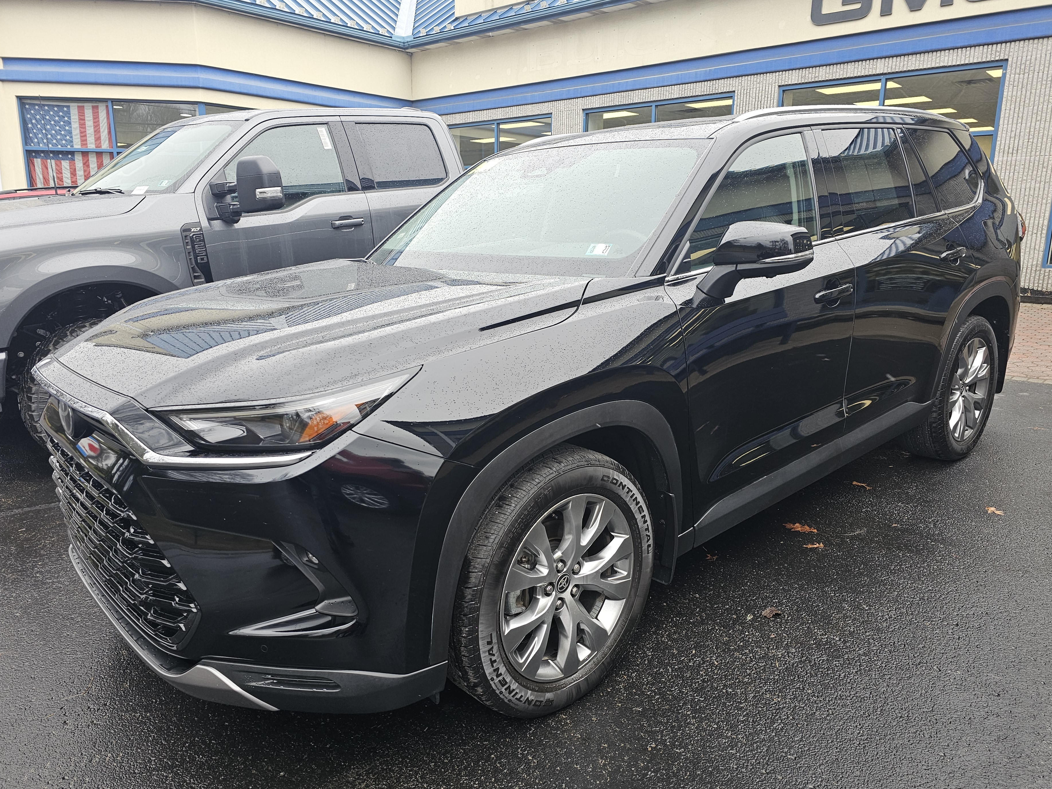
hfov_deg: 69.4
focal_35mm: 25
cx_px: 517
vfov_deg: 54.9
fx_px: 760
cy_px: 412
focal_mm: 6.3
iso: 64
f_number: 1.7
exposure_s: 1/180
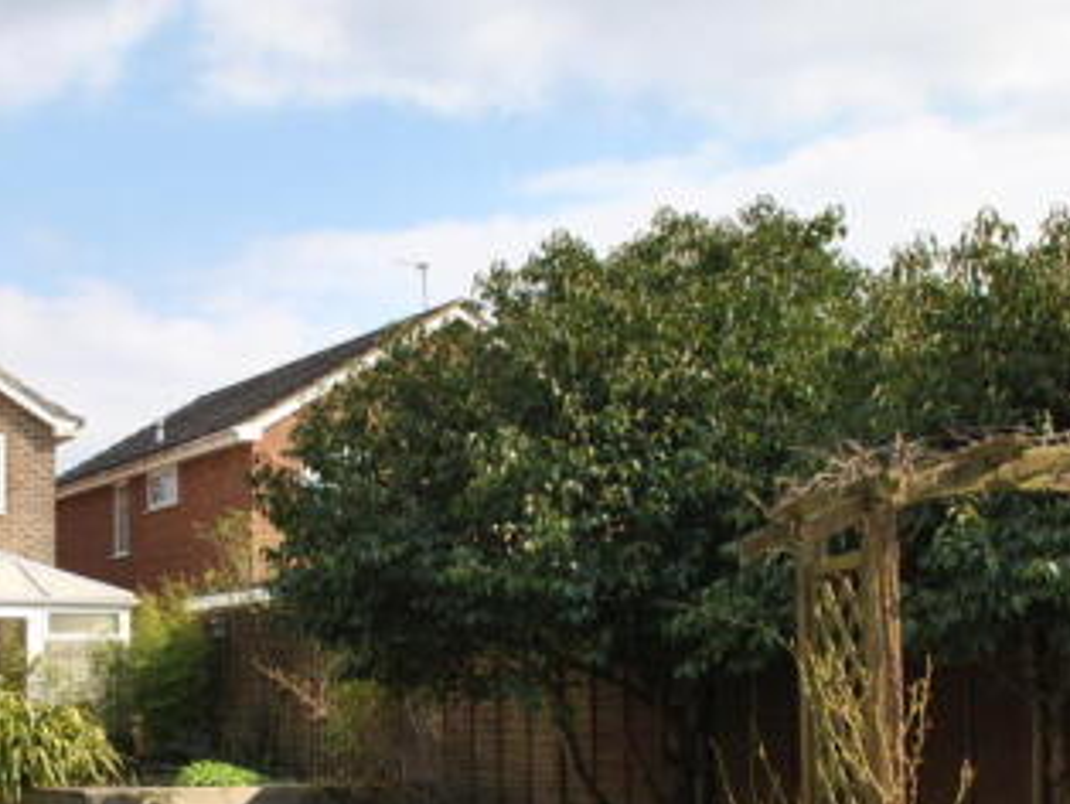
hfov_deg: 31.4
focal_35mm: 60
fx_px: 1856
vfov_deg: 24.2
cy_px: 577
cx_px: 237
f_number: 6.3
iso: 100
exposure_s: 1/160
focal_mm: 20
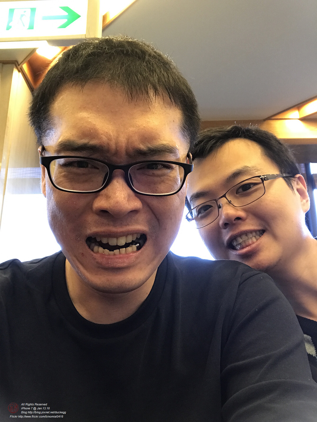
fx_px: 390
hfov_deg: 44.2
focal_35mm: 32
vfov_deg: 56.8
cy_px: 211
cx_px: 158
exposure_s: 1/33
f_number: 2.2
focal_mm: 2.87
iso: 160
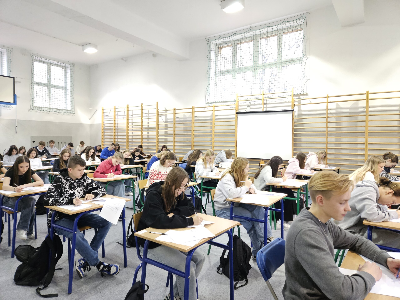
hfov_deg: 73.9
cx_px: 200
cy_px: 150
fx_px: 266
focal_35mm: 23
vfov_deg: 58.9
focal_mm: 5.4
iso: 1000
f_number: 1.8
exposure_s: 1/100
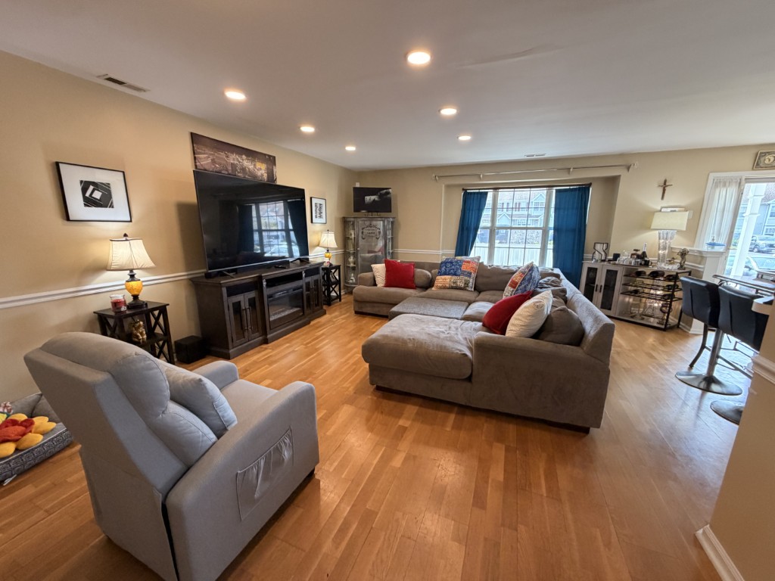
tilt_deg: -11.3
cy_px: 290
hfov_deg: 102.1
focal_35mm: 14
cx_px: 388
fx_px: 313
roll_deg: +0.1
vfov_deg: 85.7
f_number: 2.2
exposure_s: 1/120
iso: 320
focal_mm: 2.22
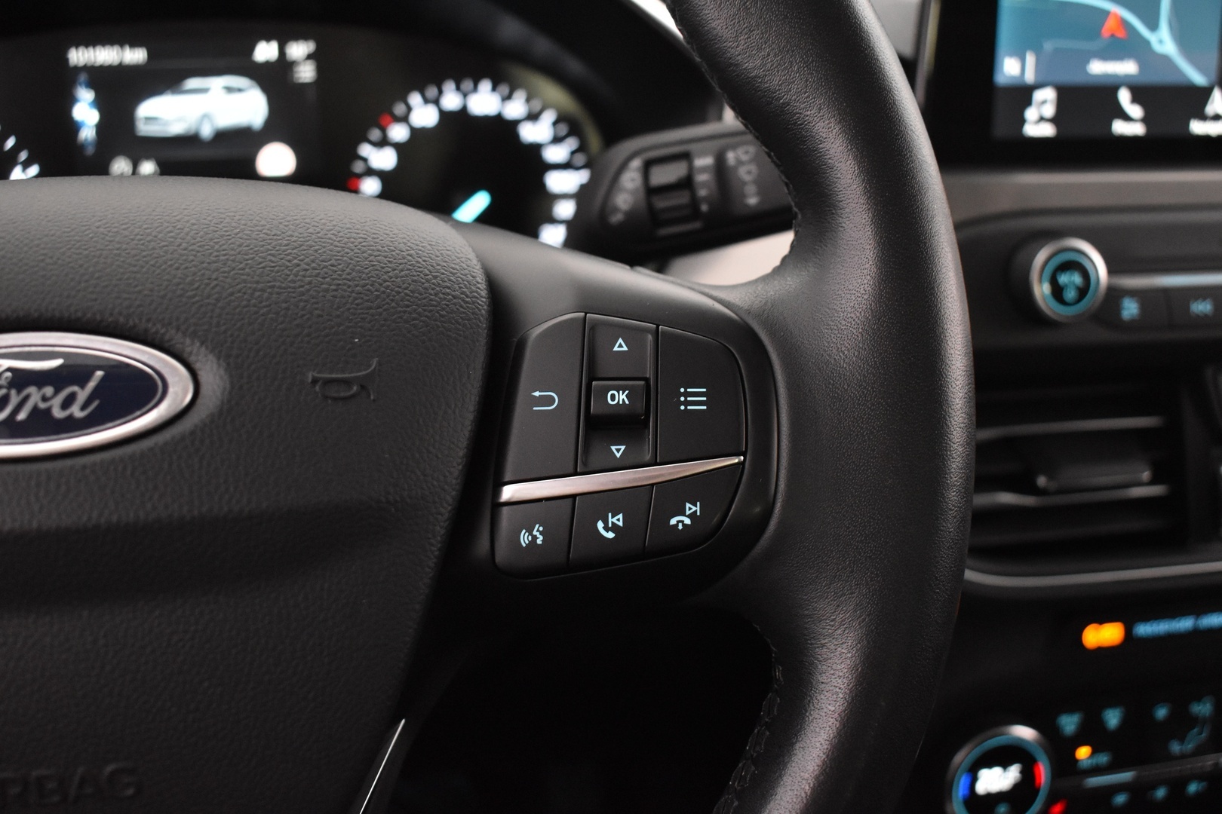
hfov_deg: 53.1
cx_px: 611
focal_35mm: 36
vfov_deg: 36.9
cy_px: 407
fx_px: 1222
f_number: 4
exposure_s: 1/30
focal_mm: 24
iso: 3200
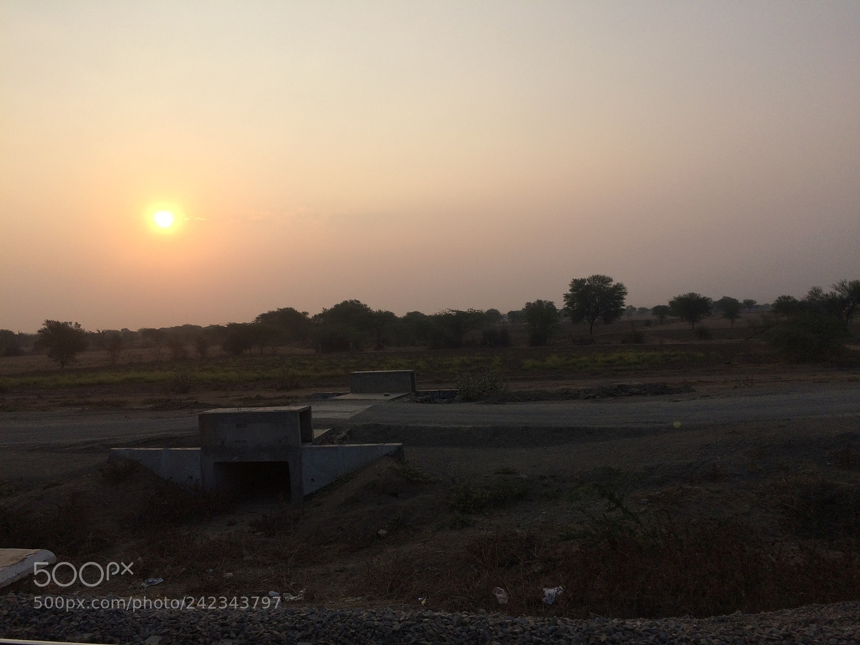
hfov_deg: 61.7
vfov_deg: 48.2
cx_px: 430
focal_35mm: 29
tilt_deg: -1.6
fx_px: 720
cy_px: 322
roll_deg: +2.2
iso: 32
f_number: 2.2
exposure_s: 1/1953
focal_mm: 4.15
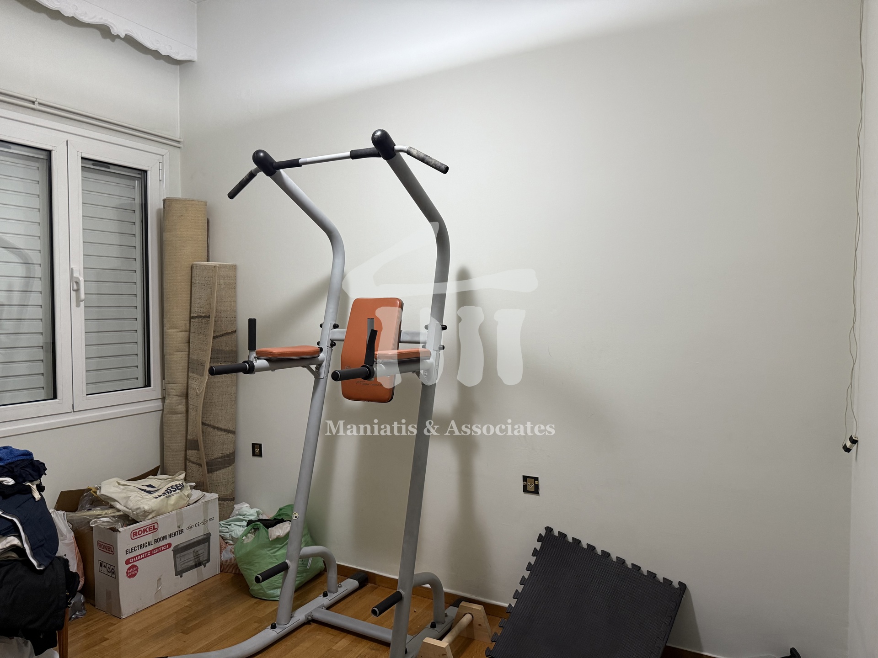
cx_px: 439
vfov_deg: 56.8
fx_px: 609
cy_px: 329
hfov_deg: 71.6
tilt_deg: -2.3
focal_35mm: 24
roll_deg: +0.0
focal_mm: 6.76
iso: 250
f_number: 1.78
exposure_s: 1/60
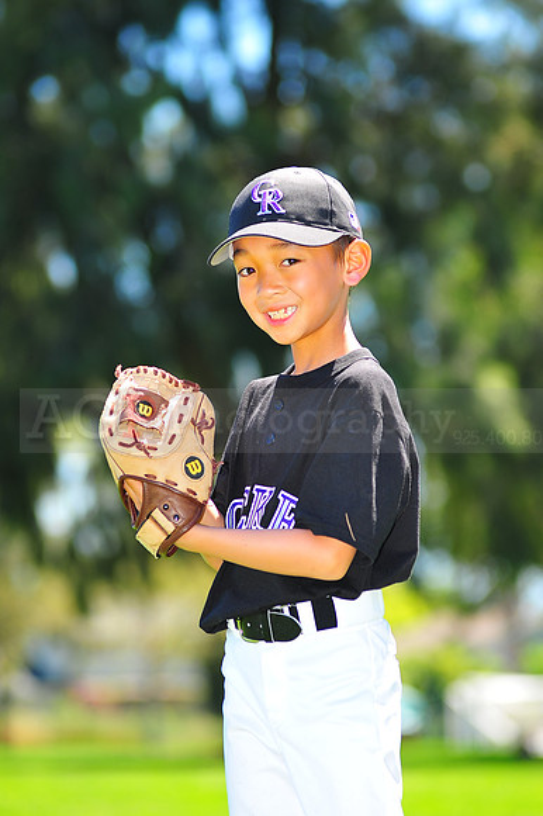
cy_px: 408
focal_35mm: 180
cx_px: 272
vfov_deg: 11.4
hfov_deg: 7.6
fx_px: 4077
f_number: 5
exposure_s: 1/320
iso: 200
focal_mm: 180
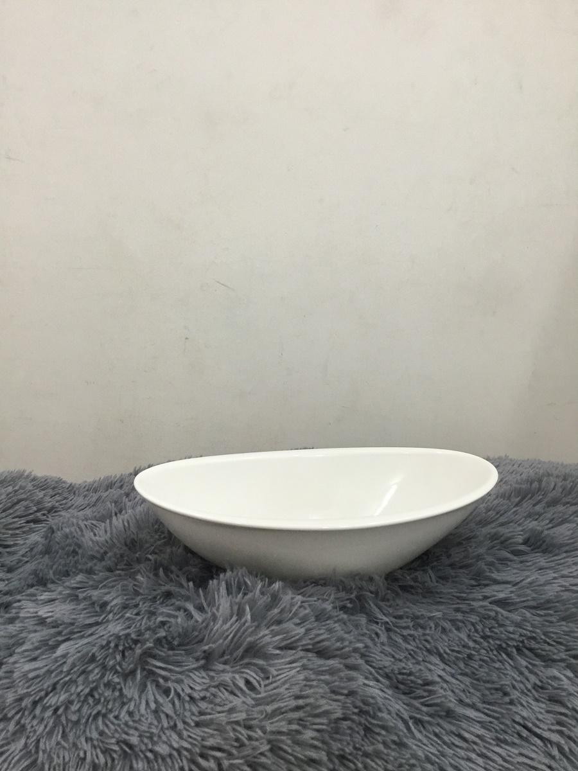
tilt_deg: -10.2
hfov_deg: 45.4
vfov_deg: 58.4
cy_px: 386
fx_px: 690
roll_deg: +1.1
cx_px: 289
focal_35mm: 31
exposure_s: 1/33
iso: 64
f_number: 2.4
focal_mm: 3.3
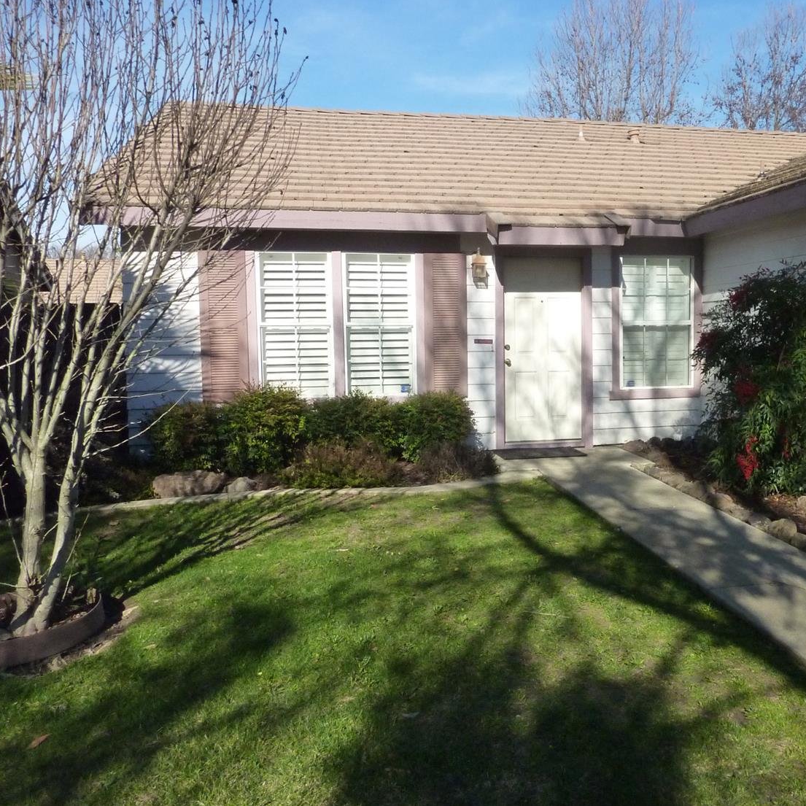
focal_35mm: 30
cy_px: 397
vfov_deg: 54.0
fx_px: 790
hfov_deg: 53.3
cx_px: 518
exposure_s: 1/800
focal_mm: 4.1
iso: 400
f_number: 5.6
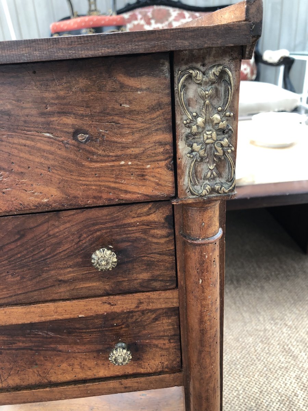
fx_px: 332
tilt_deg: -25.7
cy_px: 206
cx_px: 154
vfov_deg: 63.4
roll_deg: +5.3
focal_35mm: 28
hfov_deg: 49.7
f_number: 1.8
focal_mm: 3.99
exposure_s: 1/33
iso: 25
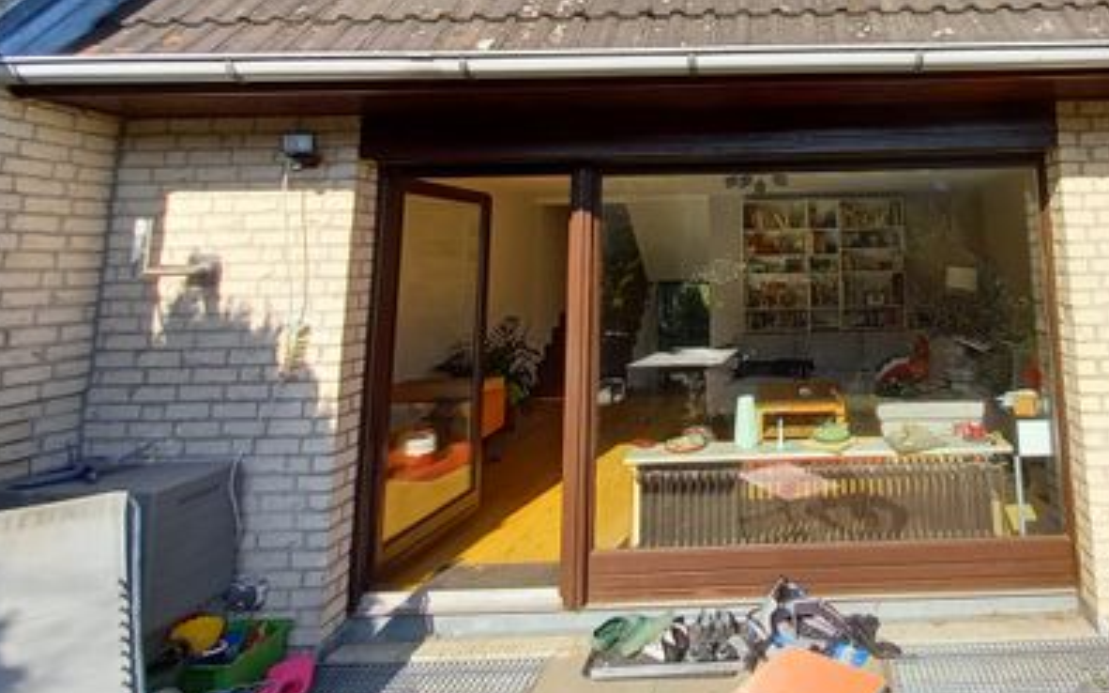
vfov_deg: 53.8
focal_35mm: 21
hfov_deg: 78.2
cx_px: 782
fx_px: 635
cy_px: 149
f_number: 2.2
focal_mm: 1.42
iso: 40
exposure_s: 1/424
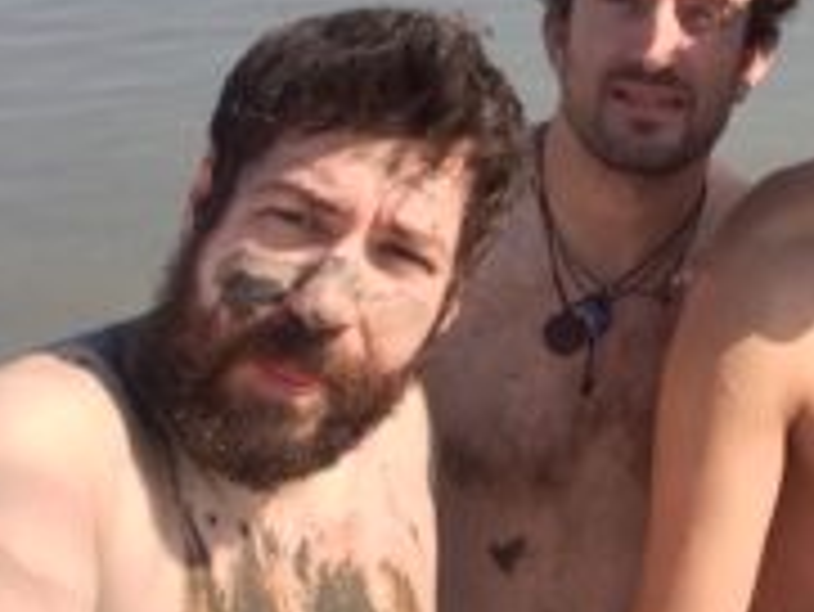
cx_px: 895
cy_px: 40
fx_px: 1718
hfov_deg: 24.8
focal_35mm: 73
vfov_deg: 19.7
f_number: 2.4
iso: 50
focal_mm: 2.15
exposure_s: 1/1144
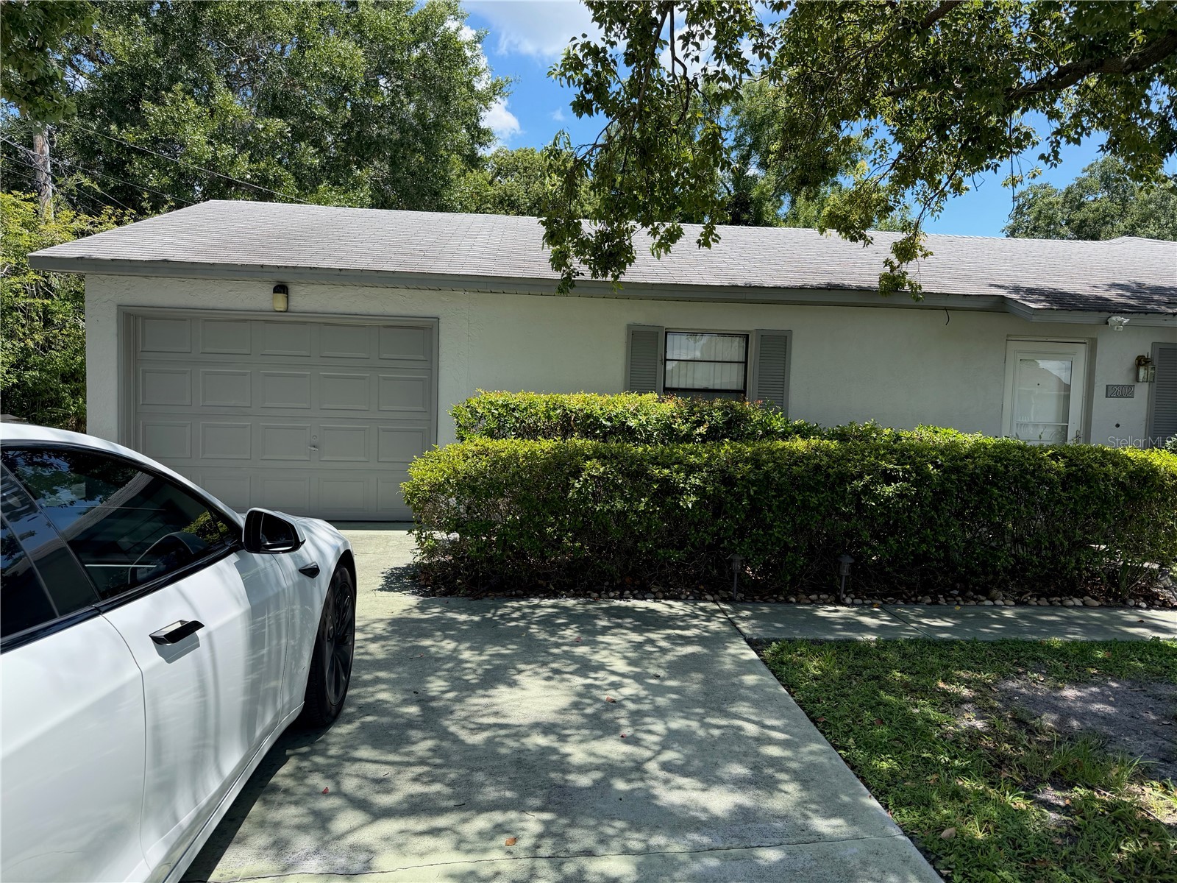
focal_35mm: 24
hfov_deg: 71.6
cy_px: 442
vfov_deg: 56.8
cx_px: 588
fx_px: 816
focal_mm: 6.76
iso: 100
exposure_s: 1/2169
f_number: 1.78
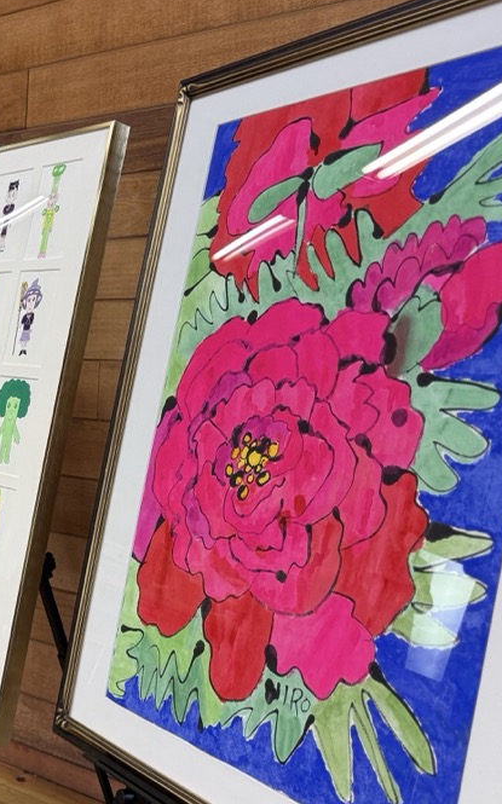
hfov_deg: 24.1
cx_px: -88
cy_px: 417
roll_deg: -1.5
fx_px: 1074
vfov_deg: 41.1
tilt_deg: -4.5
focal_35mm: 49
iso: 200
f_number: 1.78
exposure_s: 1/120
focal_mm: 6.76
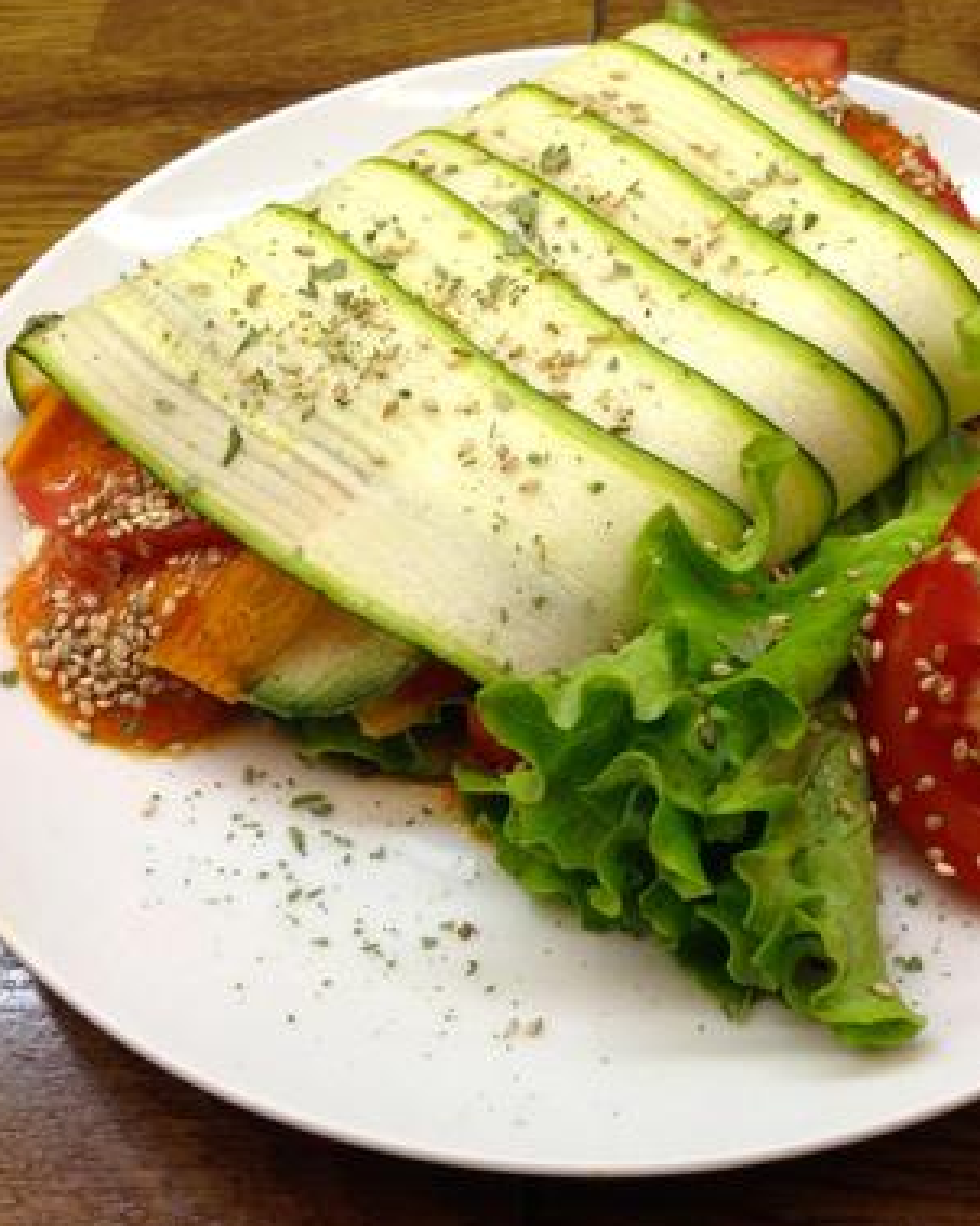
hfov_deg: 33.2
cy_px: 613
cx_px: 613
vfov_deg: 41.2
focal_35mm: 45
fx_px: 1633
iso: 50
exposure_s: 1/33
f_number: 2.4
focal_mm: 4.12
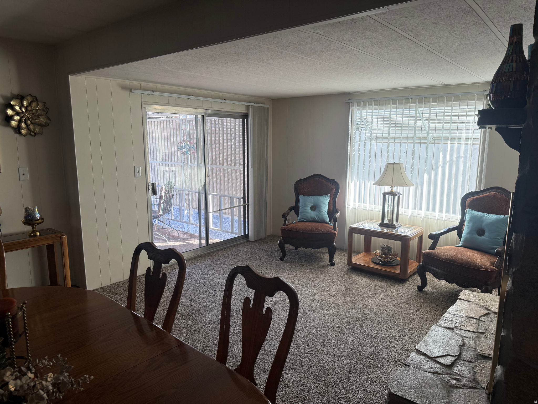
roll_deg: -0.6
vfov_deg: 56.8
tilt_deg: -9.3
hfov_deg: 71.6
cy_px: 202
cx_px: 269
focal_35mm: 24
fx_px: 373
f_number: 1.78
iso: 100
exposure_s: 1/184
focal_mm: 6.76
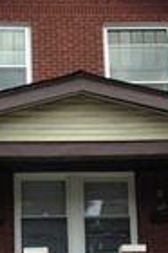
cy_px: 206
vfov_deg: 21.4
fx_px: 660
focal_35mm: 94
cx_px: 70
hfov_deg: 14.5
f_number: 2.4
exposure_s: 1/821
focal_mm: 4.13
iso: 50
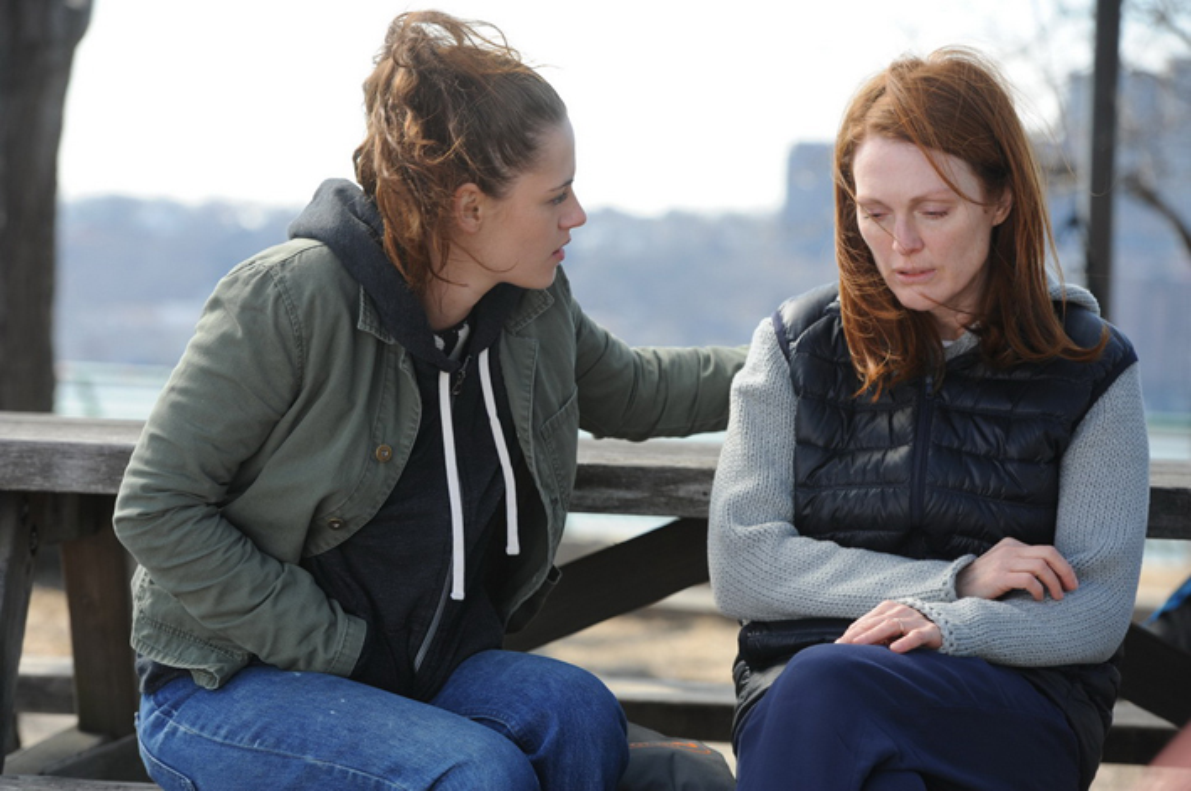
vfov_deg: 11.4
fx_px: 3965
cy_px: 396
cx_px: 596
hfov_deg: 17.1
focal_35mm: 120
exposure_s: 1/320
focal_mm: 120
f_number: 5
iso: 200
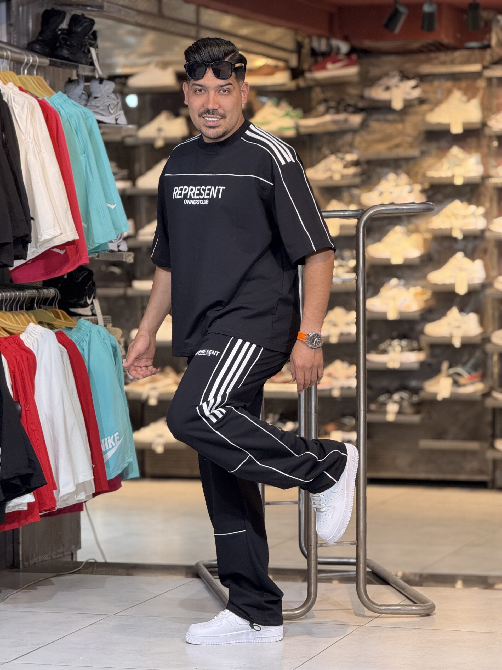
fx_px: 2320
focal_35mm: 120
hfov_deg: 12.3
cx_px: 251
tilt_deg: -2.5
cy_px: 335
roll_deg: -0.2
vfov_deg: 16.4
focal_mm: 15.66
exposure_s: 1/100
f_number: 2.8
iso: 400
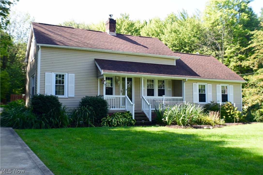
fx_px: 373
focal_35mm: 51
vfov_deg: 26.5
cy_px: 88
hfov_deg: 38.9
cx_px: 132
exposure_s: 1/160
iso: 400
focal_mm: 34
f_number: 9
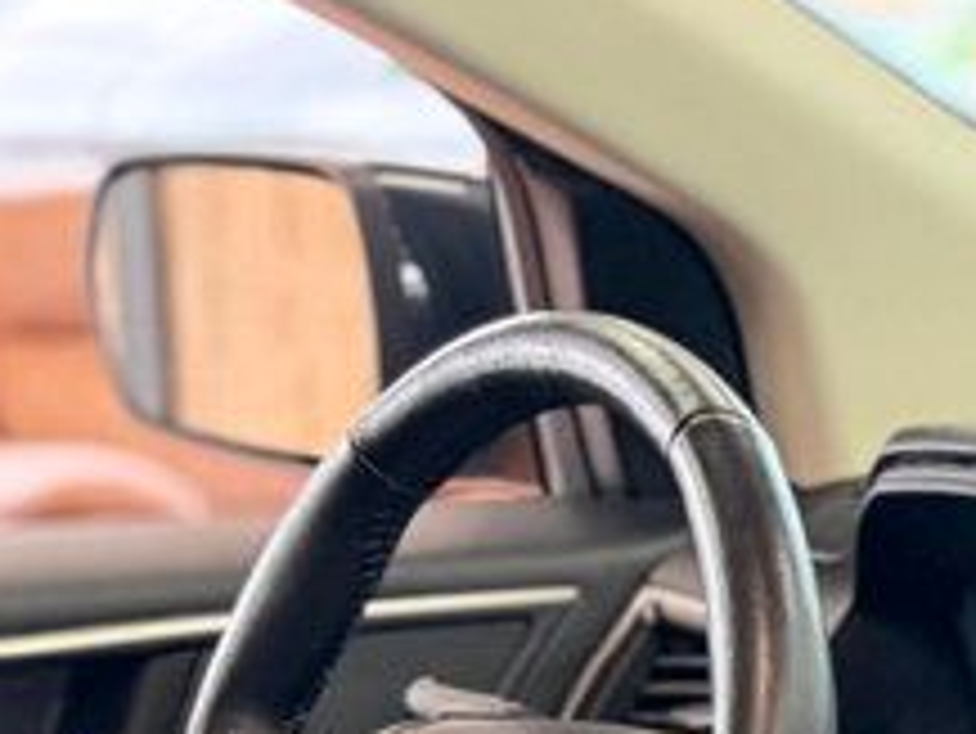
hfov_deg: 13.9
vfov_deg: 11.5
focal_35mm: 113
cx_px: 2109
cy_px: 1558
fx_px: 3188
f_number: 1.78
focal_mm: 6.76
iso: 400
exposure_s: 1/60
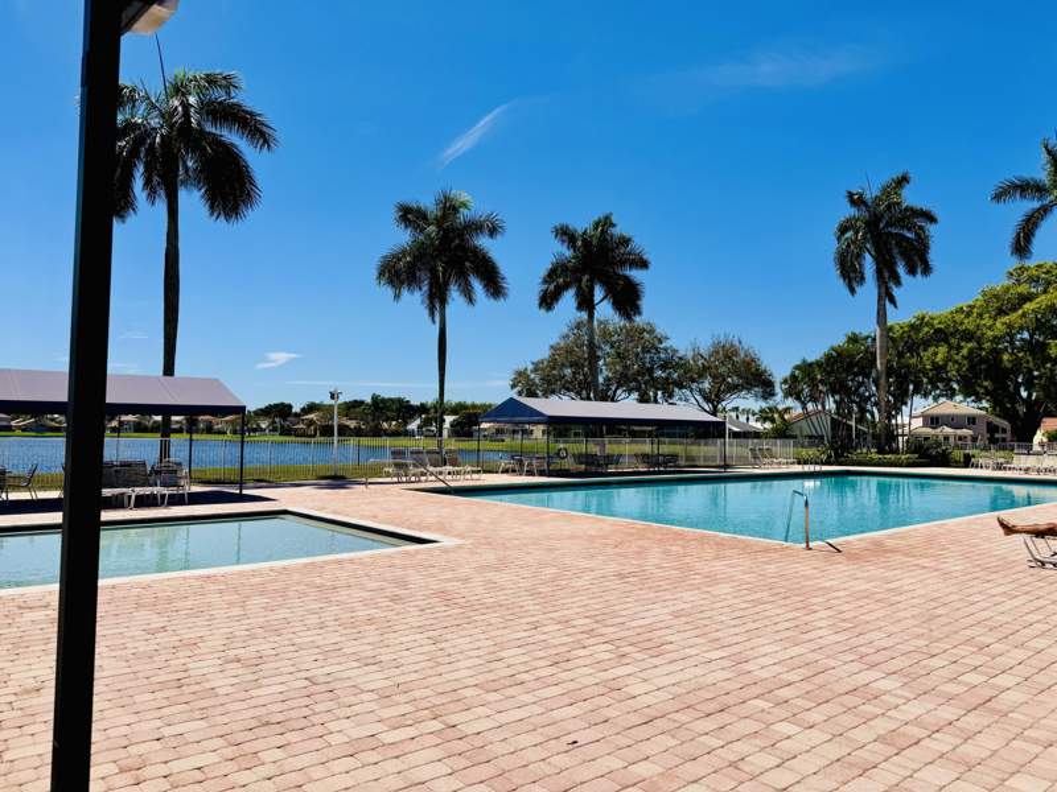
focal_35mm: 24
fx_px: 733
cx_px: 528
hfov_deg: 71.6
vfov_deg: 56.8
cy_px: 396
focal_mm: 6.76
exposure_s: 1/10417
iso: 80
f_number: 1.78
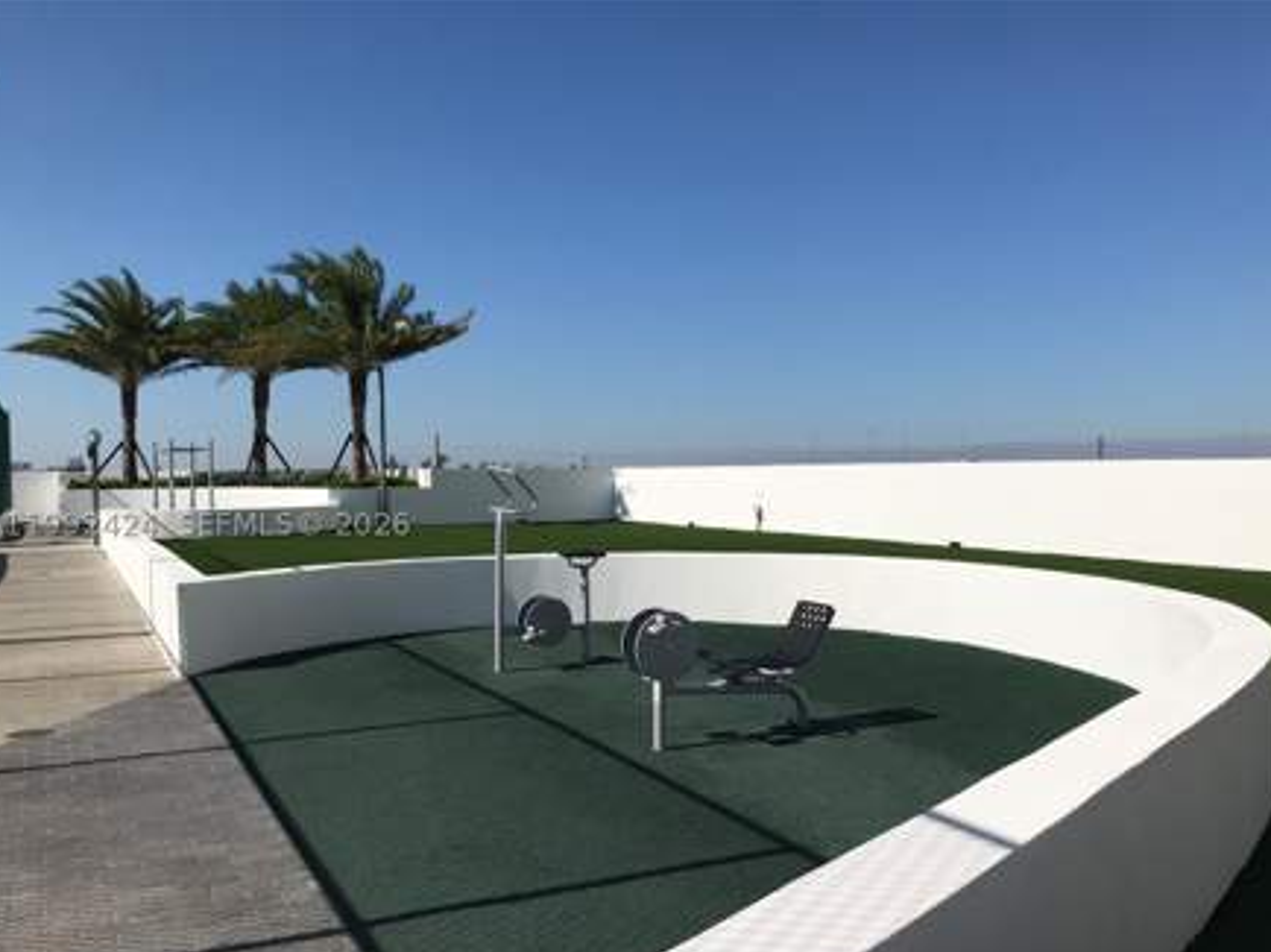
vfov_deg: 45.3
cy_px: 524
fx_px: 1138
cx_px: 679
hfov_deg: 58.3
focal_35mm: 31
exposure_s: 1/5988
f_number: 1.8
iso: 20
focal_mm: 3.99
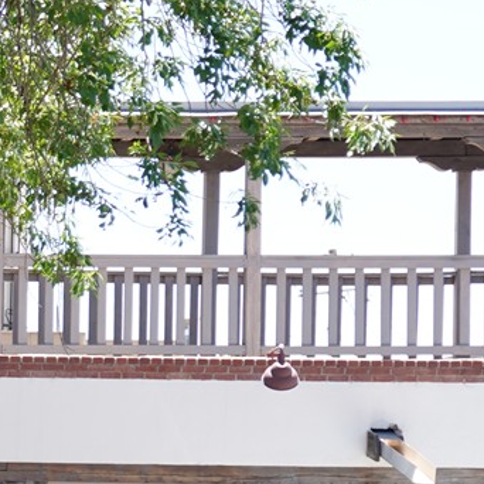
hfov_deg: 5.6
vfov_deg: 5.8
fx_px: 4714
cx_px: -892
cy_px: 815
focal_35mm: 298
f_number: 5.6
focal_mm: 60
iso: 100
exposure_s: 1/160
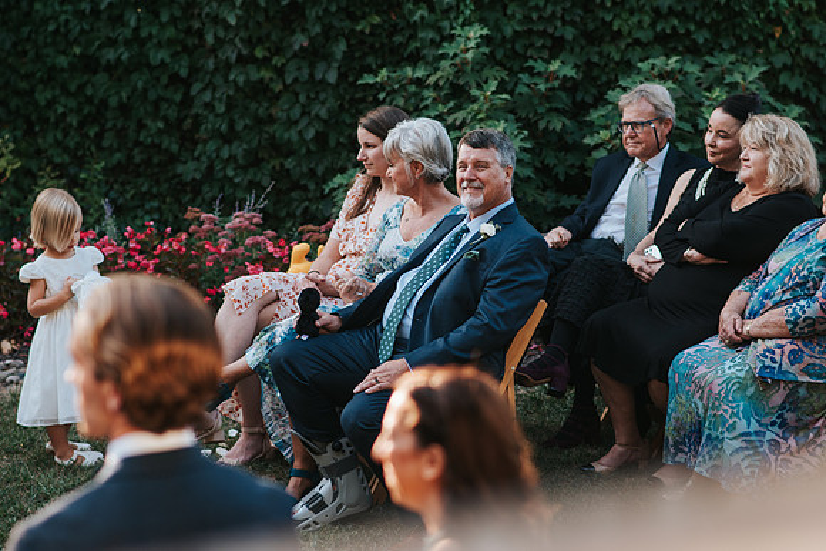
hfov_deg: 16.1
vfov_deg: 10.8
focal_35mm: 128
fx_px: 2926
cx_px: 413
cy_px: 276
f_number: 2.8
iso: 200
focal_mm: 85
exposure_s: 1/320
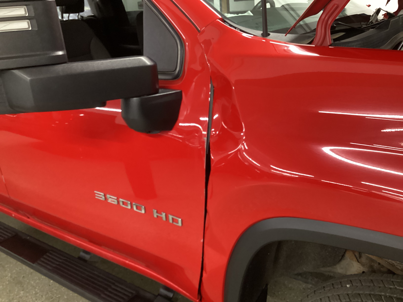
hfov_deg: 58.4
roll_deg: +4.4
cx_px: 202
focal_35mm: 31
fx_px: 361
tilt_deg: -23.9
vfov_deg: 45.4
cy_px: 151
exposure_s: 1/25
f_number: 2.4
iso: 500
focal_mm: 3.3
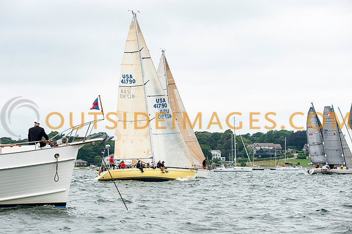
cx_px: 162
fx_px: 1149
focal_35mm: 118
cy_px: 126
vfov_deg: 11.6
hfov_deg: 17.4
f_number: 5
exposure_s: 1/1000
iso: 250
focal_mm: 105
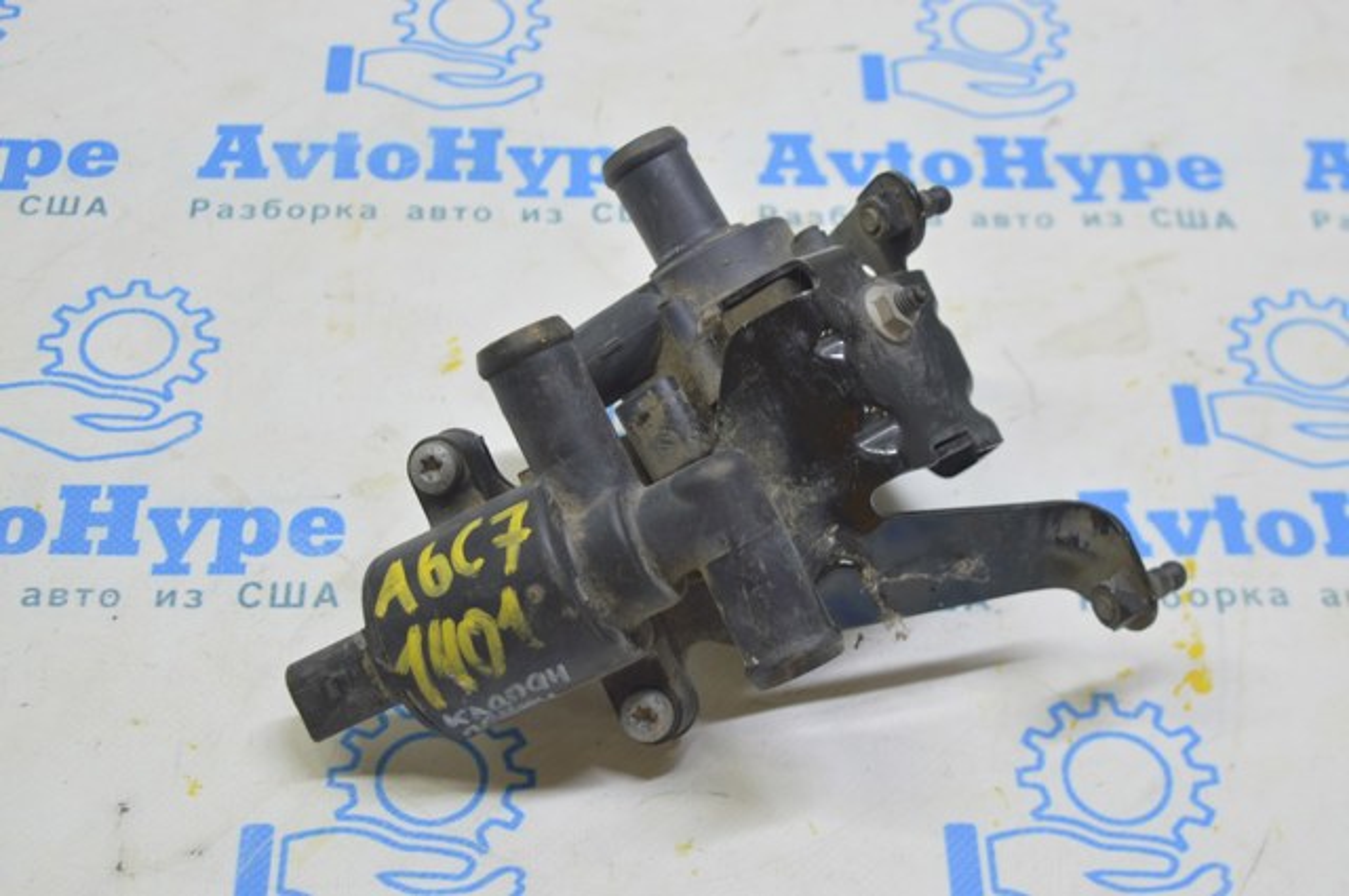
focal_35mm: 60
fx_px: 2245
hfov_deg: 33.4
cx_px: 674
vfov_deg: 22.6
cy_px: 448
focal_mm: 40
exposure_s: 1/20
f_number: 5.6
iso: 400
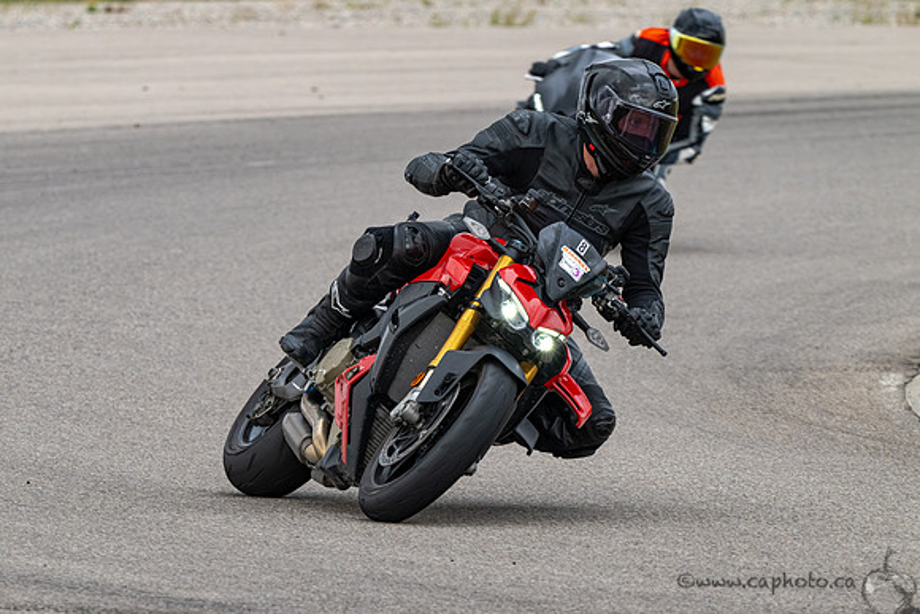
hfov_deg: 4.6
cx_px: 336
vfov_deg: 3.1
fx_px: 11358
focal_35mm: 444
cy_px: 307
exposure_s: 1/800
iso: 800
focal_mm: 350
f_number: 9
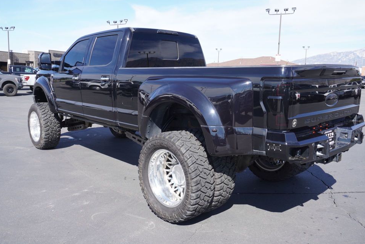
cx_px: 186
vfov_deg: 41.1
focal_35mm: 32
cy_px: 128
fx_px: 325
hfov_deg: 58.7
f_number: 6.3
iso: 100
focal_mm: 20
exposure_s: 1/160
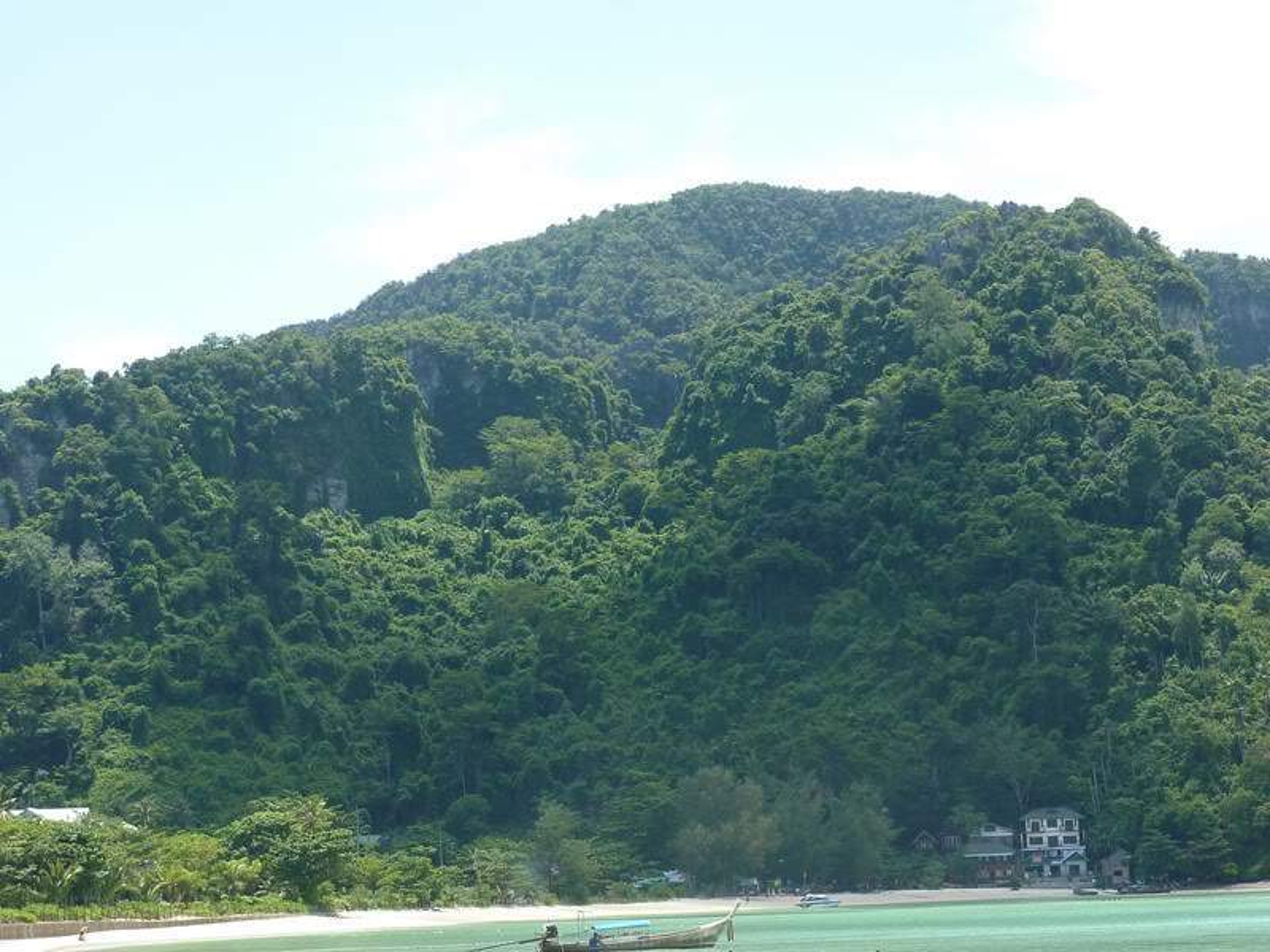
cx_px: 635
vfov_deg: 19.6
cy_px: 476
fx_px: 2752
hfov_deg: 26.0
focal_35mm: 75
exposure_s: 1/320
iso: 80
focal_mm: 10.3
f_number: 4
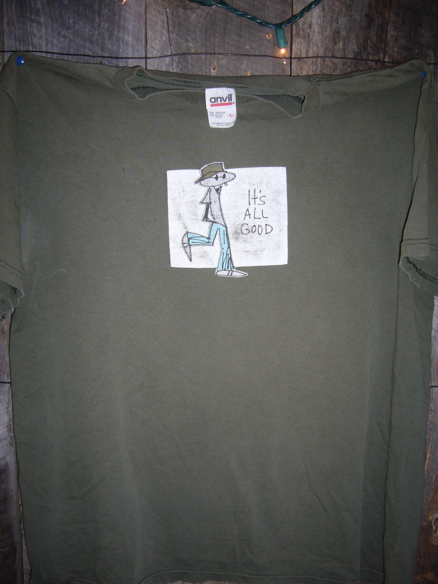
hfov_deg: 40.7
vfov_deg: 52.6
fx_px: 590
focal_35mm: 35
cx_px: 219
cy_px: 292
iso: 100
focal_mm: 5.8
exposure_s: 1/30
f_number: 2.8
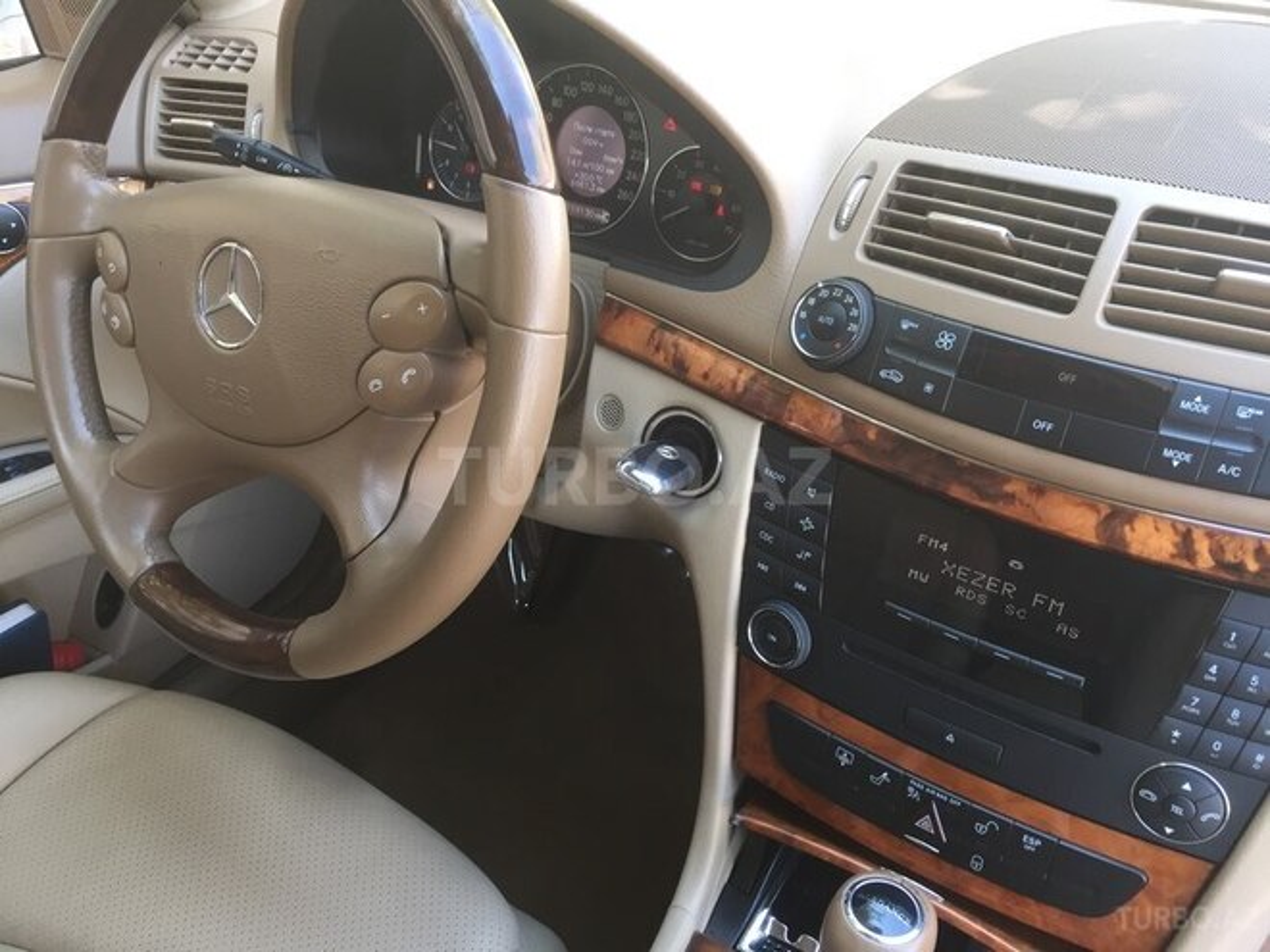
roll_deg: -2.4
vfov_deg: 48.2
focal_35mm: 29
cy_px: 476
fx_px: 1064
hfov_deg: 61.7
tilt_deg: -34.3
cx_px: 635
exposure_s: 1/33
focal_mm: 4.15
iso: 50
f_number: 2.2
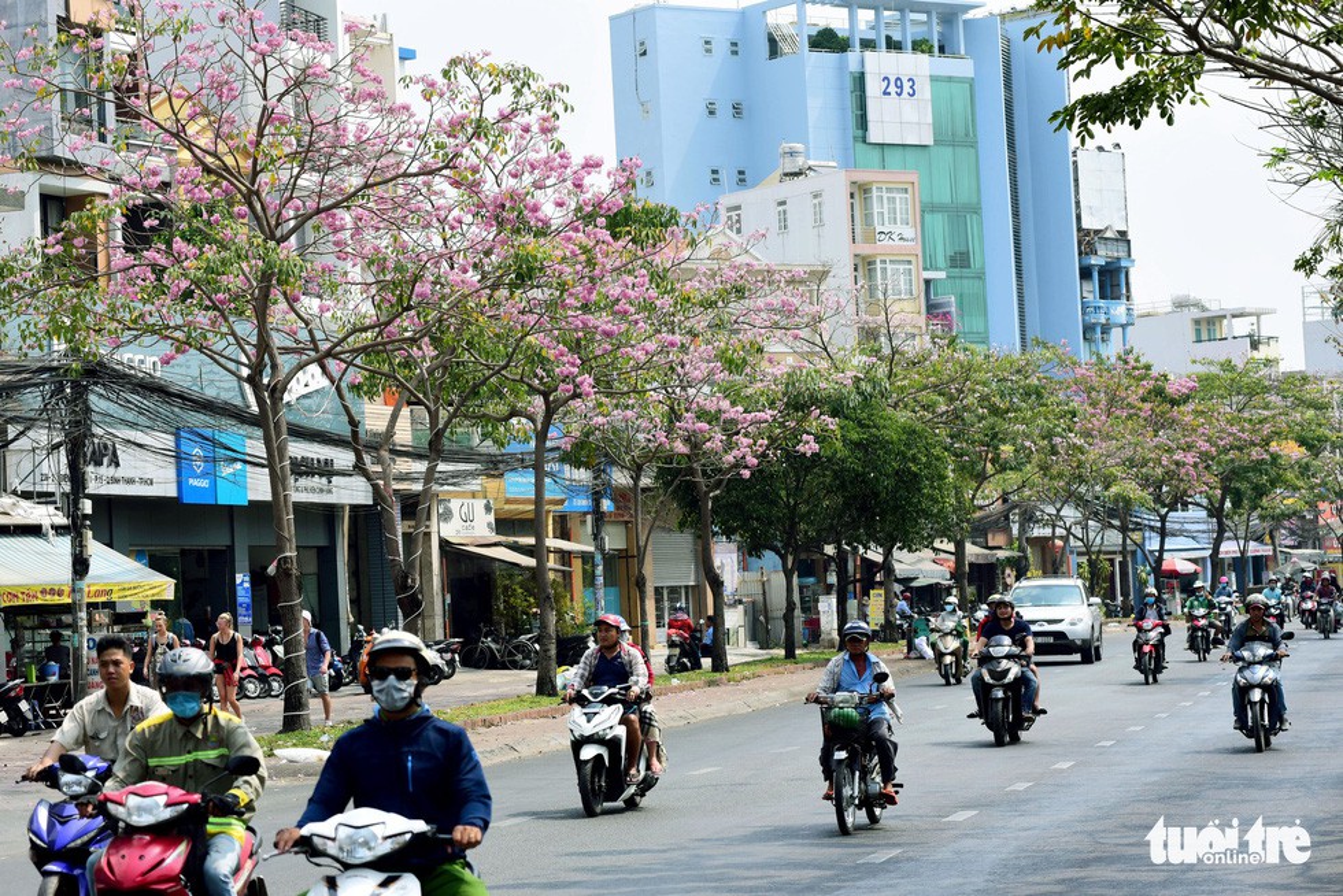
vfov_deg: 13.7
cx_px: 672
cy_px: 448
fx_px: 3731
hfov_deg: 20.4
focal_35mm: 100
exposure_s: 1/1250
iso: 640
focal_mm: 100
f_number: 9
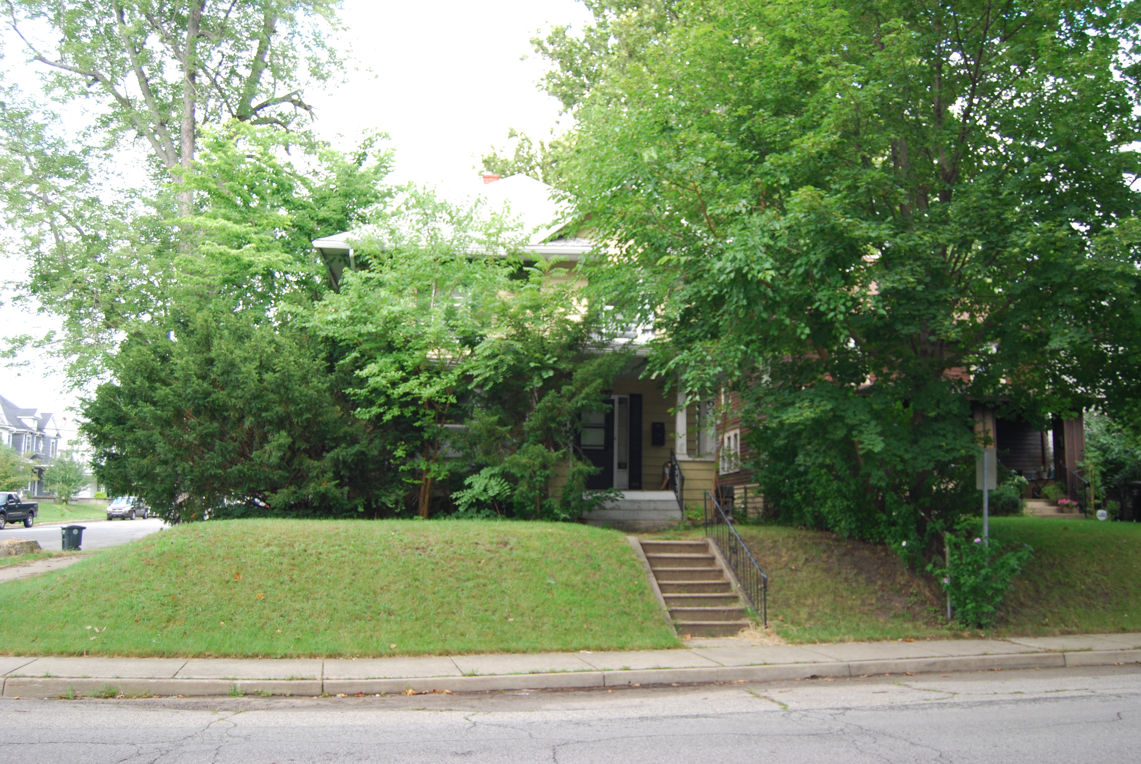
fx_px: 1047
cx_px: 570
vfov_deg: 40.1
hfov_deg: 57.2
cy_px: 382
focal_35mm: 33
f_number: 3.8
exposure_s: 1/125
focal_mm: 22
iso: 200
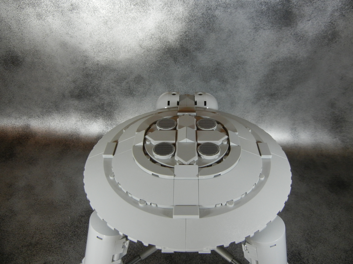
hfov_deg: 60.0
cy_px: 132
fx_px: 306
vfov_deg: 46.8
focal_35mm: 30
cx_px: 176
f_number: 3.5
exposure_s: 1/86.5
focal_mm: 5.4
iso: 400
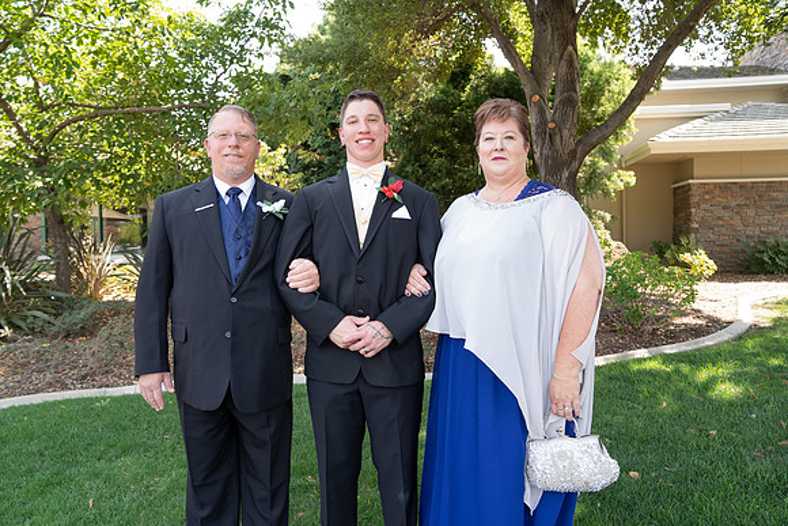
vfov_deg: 53.2
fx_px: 525
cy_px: 263
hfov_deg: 73.7
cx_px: 394
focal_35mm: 24
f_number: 4.5
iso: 400
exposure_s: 1/125
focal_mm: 24
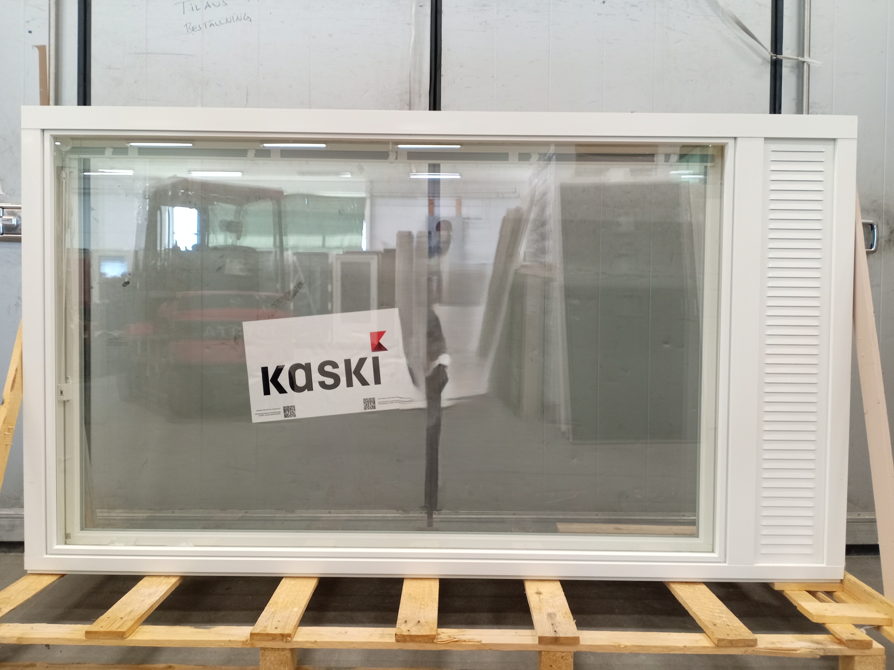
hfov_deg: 65.3
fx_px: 697
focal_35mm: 27
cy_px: 335
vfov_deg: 51.4
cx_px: 447
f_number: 1.8
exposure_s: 1/20
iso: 866
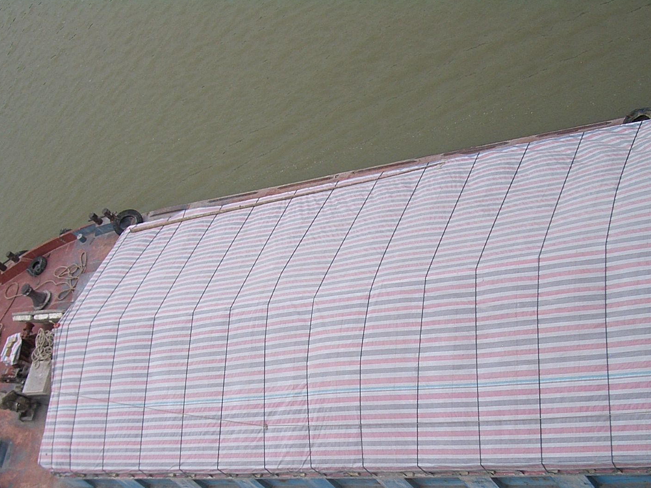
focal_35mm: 51
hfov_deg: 37.5
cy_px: 352
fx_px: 959
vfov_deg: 28.2
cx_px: 307
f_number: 4.3
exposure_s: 1/500
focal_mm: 5.8
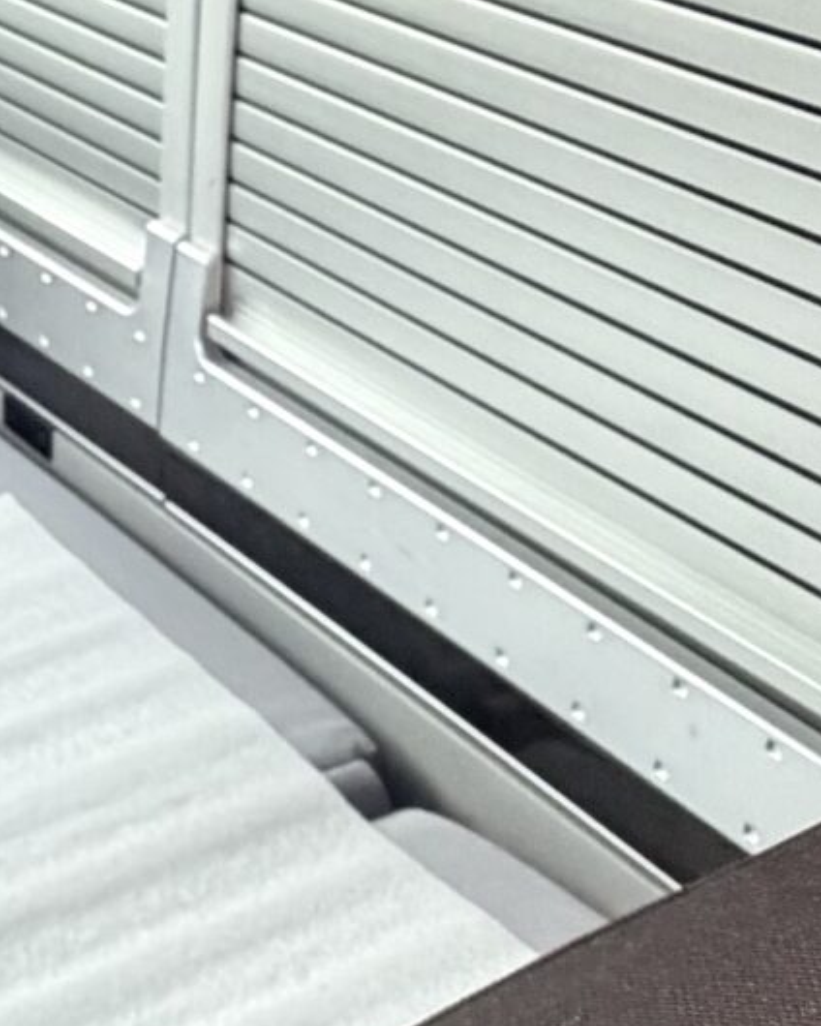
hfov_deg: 21.0
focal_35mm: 66
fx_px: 2005
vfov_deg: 28.6
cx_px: -256
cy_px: 397
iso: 800
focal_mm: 2.22
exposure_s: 1/60
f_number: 2.2
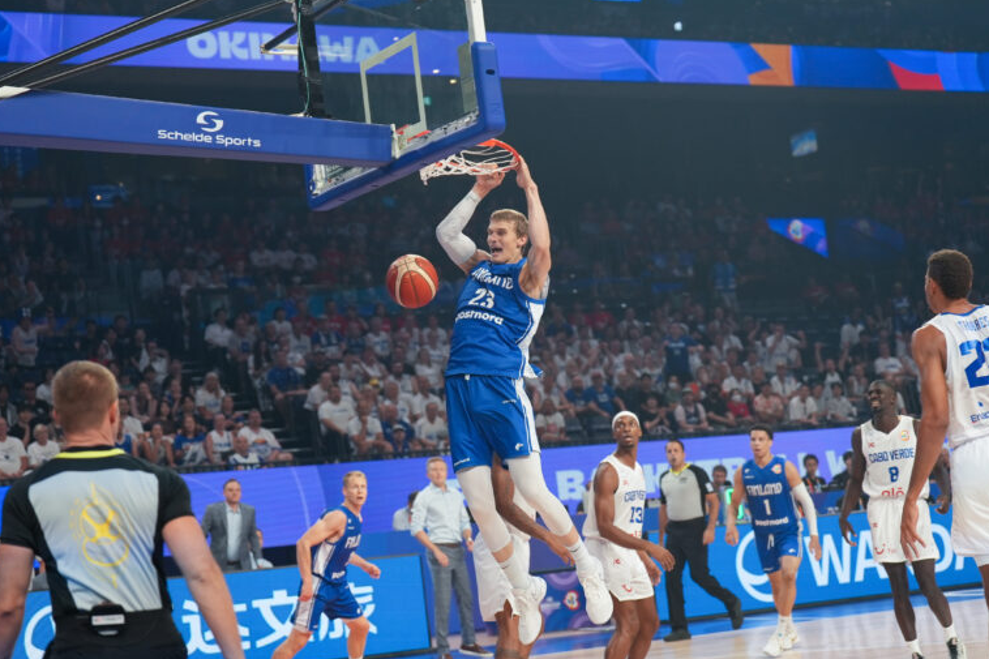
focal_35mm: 71
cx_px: 494
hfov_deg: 28.5
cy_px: 328
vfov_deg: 19.2
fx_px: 1950
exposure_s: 1/1000
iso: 1600
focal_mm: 70
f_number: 3.2
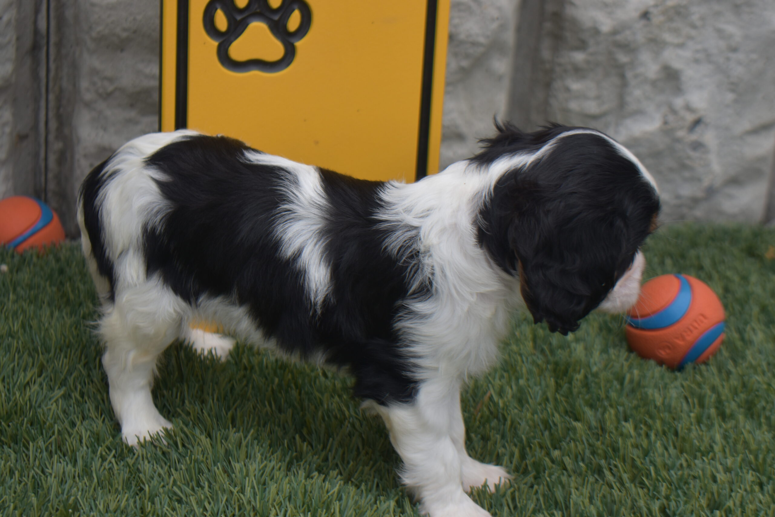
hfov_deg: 24.6
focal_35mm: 82
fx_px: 1776
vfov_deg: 16.6
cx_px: 388
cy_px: 258
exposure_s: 1/400
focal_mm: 55
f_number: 5.6
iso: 200
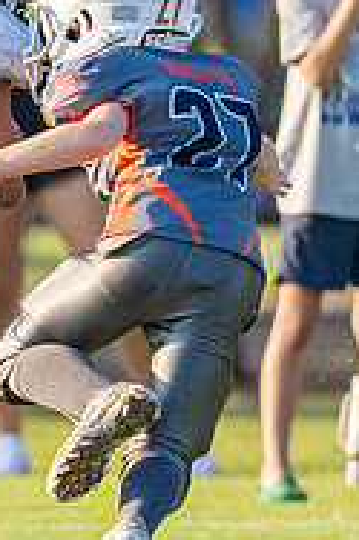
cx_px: 27
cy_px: 222
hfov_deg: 1.2
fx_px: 17038
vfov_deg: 1.8
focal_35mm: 1137
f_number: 2.8
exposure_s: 1/2500
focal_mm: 200
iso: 320
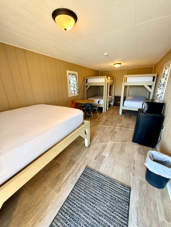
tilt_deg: -17.7
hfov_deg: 85.7
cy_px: 114
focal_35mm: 14
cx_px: 86
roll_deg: +0.4
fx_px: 92
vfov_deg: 102.1
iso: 250
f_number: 2.2
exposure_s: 1/60
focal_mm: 2.22
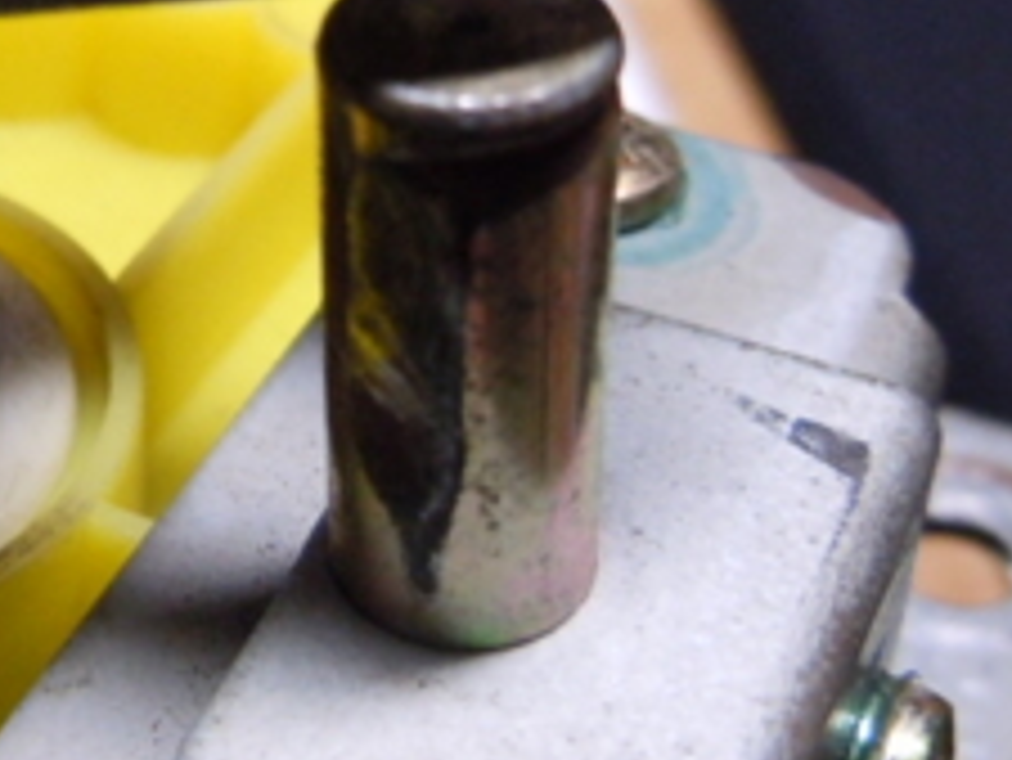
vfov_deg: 18.3
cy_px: 166
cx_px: 13
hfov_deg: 23.4
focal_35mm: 80
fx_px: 2340
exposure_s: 1/50
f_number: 3.5
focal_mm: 5.4
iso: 400
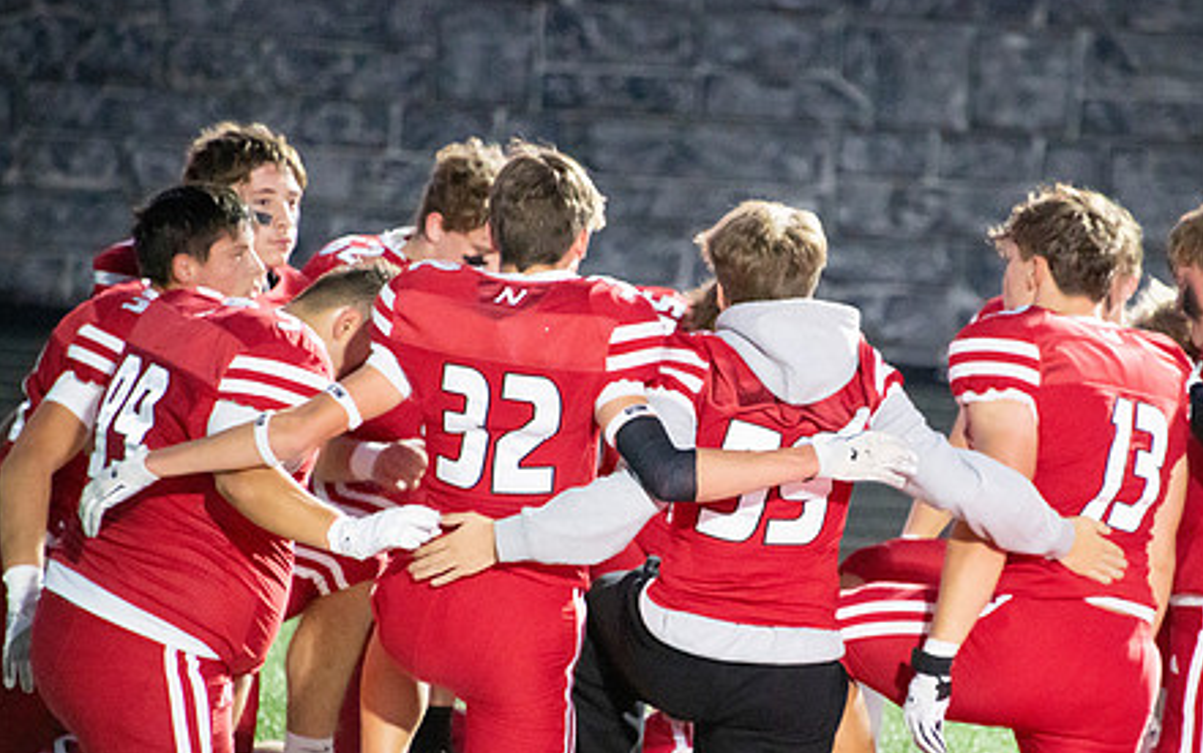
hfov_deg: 5.2
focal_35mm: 402
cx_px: 739
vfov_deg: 3.3
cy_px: 495
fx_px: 13185
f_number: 5.6
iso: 25600
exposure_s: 1/320
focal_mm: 300
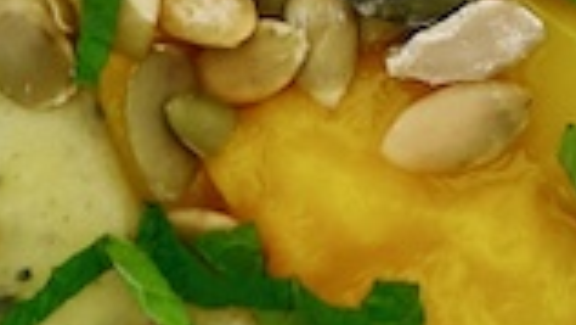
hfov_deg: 9.0
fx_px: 3652
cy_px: -124
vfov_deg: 5.1
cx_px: 554
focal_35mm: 239
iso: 80
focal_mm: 8.5
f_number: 2.8
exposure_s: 1/200
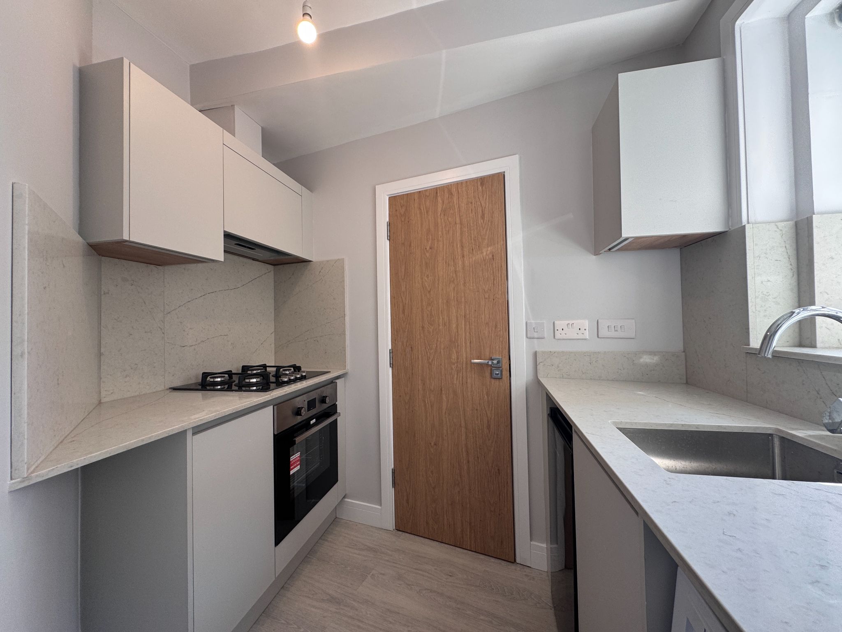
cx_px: 421
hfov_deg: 102.1
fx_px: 341
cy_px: 316
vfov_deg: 85.7
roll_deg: +1.7
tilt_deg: +2.5
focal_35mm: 14
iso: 64
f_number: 2.2
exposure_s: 1/99
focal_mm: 2.22
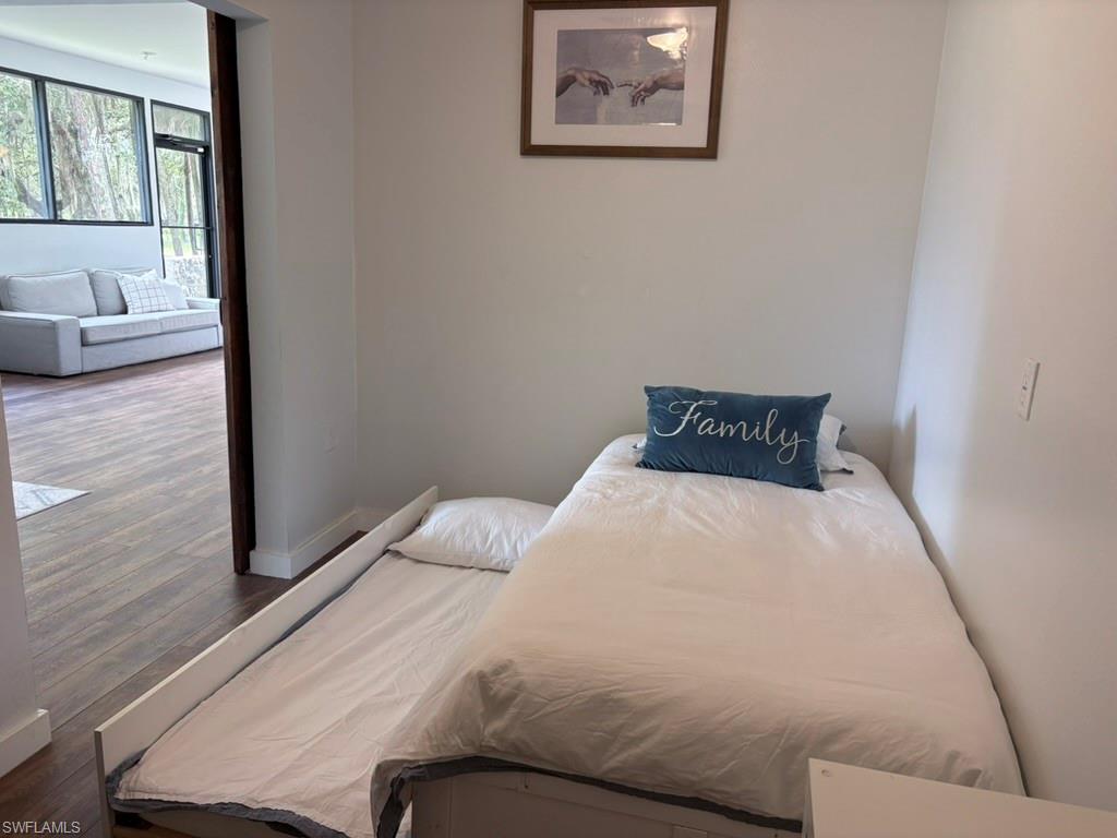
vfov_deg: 53.1
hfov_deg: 67.3
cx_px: 558
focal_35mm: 26
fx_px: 839
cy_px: 419
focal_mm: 5.96
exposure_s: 1/60
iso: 100
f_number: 1.6
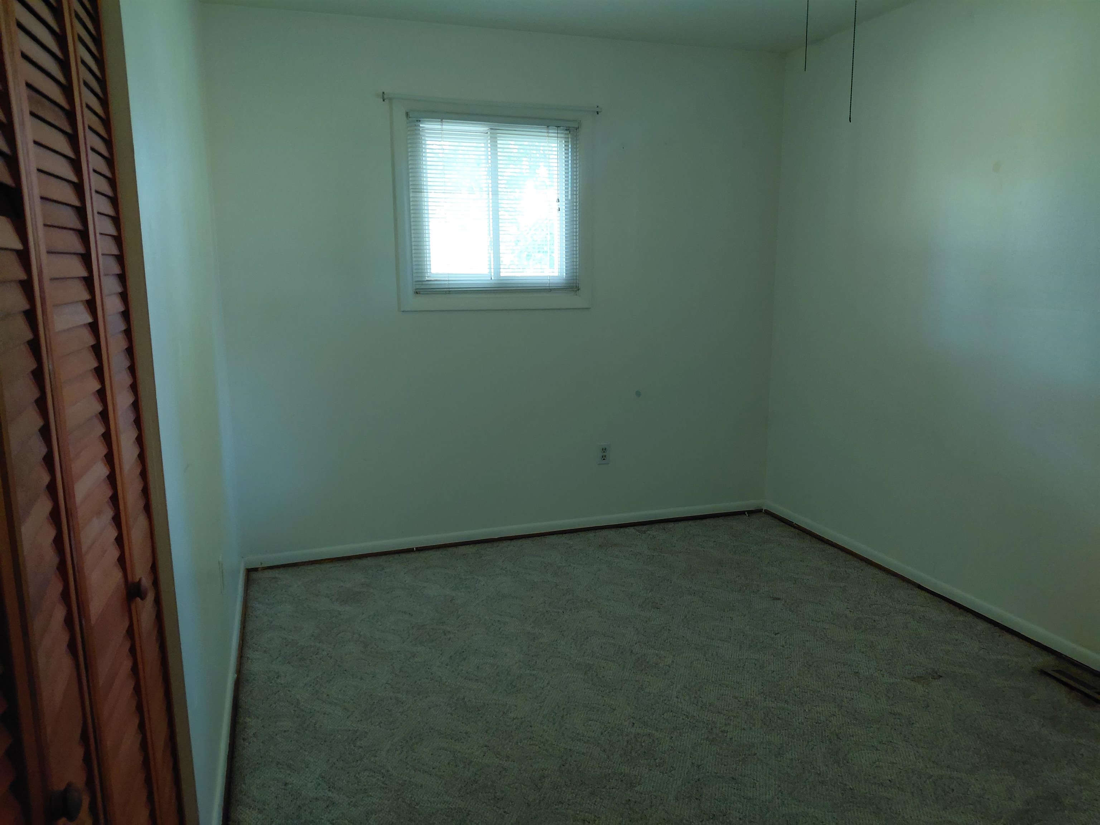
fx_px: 794
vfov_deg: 54.9
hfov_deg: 69.4
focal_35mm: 25
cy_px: 412
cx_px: 550
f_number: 1.8
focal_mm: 4.69
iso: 320
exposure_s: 1/24
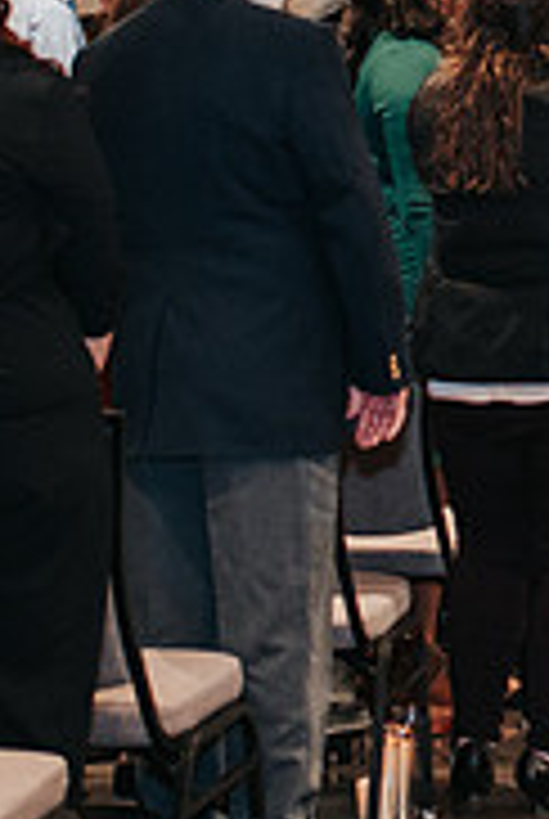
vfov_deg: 12.2
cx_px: 1071
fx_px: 3805
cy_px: 196
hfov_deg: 7.9
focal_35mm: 167
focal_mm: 35
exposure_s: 1/200
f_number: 2
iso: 800
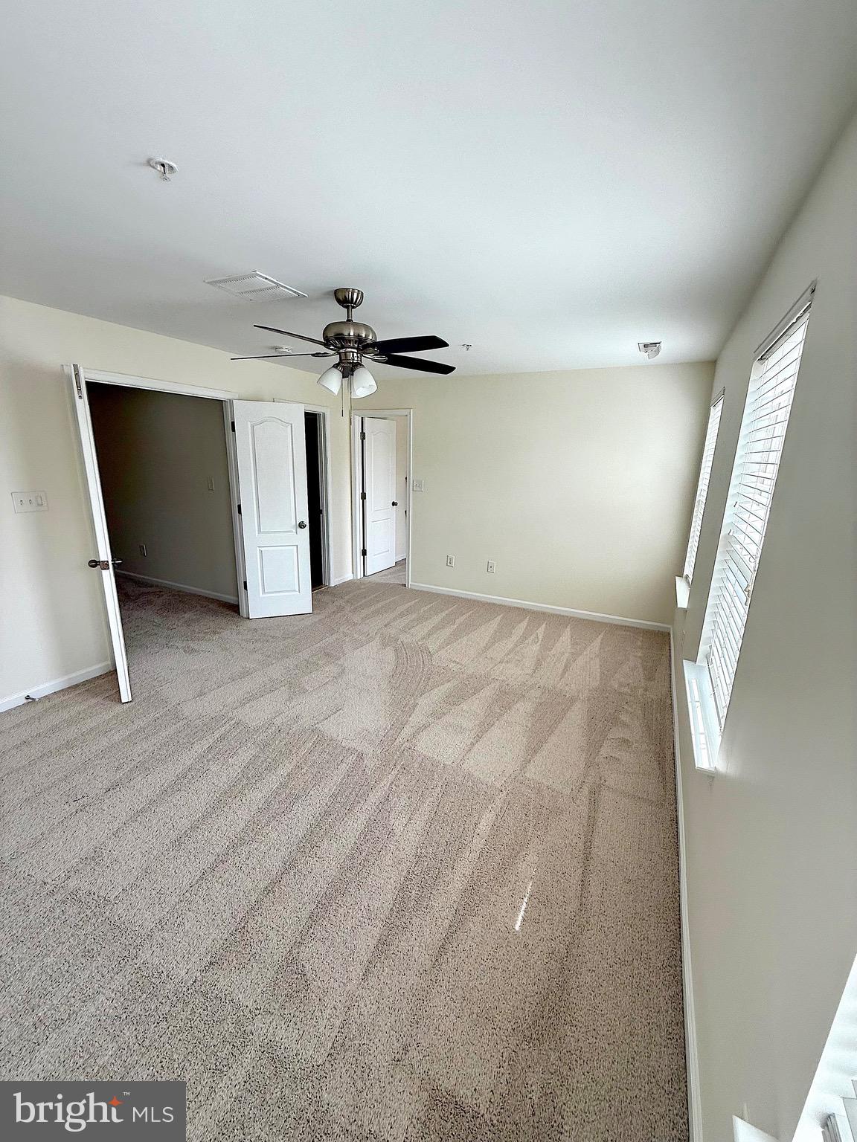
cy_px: 571
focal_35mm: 14
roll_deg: -1.7
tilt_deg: -14.0
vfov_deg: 102.1
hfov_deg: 85.7
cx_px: 428
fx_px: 462
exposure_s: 1/184
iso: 50
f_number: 2.2
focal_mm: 2.22
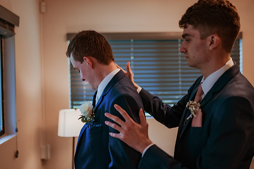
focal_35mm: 42
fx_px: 296
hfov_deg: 46.4
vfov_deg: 31.9
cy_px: 89
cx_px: 123
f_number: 1.4
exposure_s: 1/1000
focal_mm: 35
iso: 1600
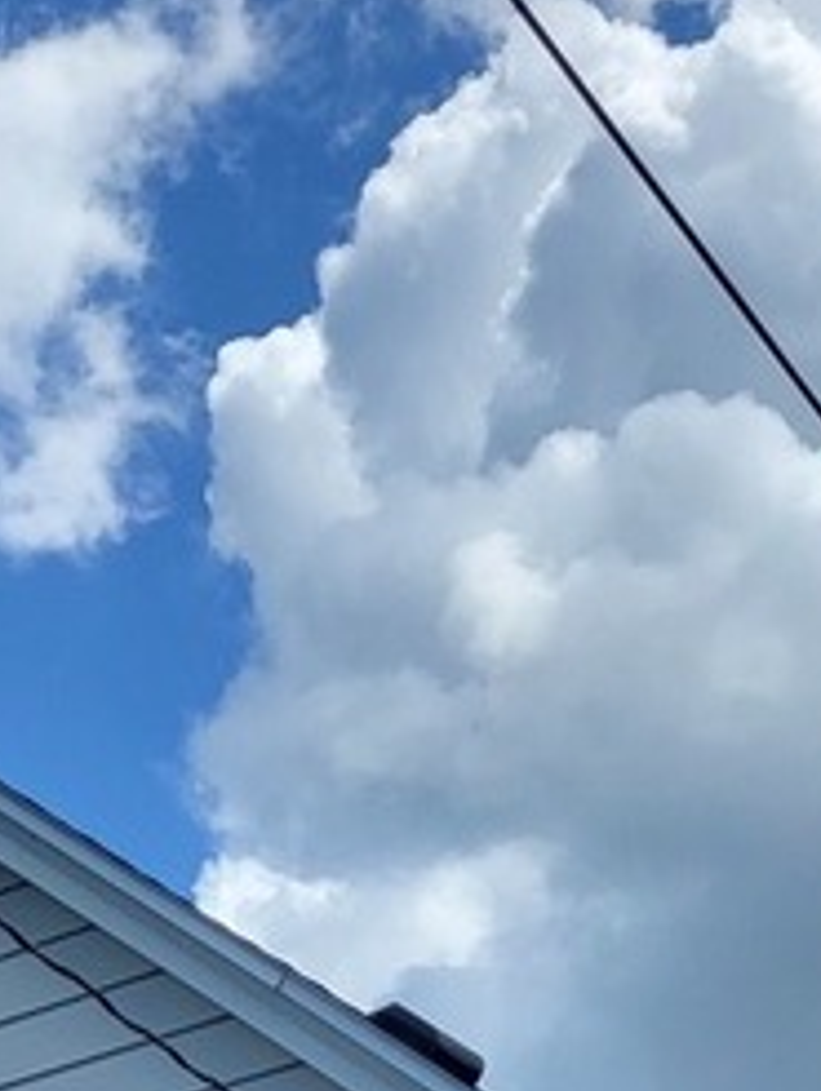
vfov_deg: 14.5
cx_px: 484
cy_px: 2147
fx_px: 3599
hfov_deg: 13.0
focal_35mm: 114
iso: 40
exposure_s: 1/1957
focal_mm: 5.4
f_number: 1.8
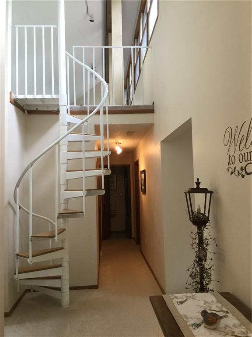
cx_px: 126
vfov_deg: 58.4
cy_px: 168
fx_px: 301
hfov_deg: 45.4
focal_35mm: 31
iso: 50
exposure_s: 1/30
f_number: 2.4
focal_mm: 3.3
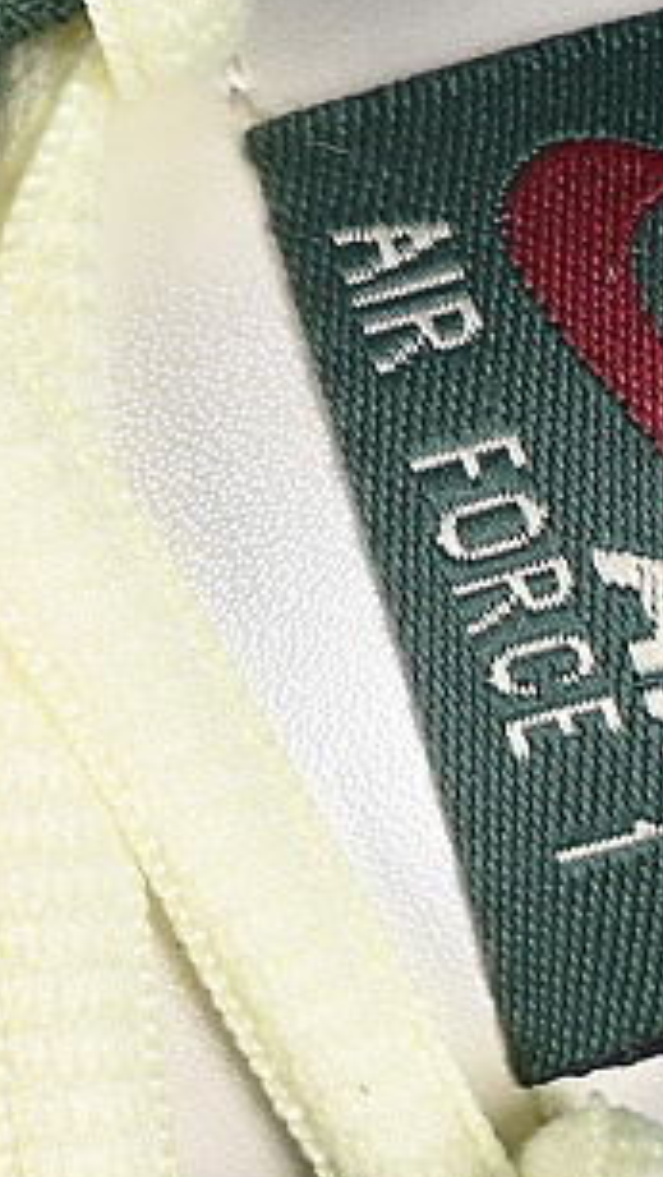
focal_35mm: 276
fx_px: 8614
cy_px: 713
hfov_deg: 4.4
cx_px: 149
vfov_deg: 7.8
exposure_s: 1/80
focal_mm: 50
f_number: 7.1
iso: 160
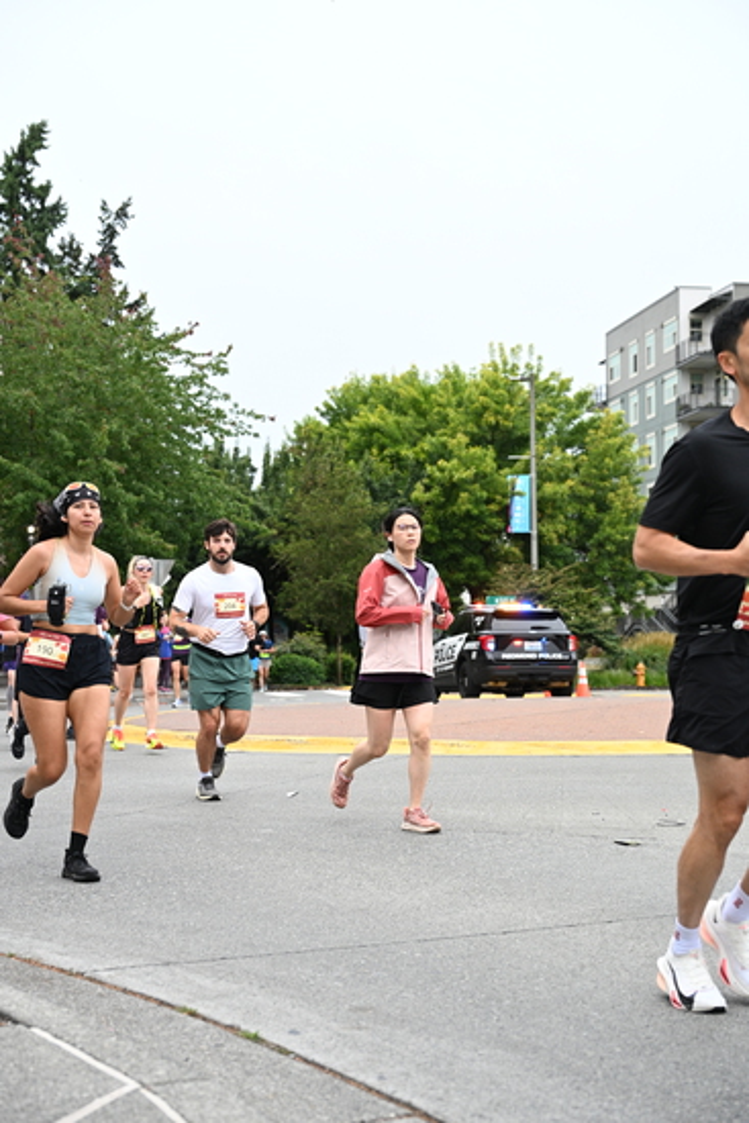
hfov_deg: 26.0
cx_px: 374
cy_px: 562
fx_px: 1622
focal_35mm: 52
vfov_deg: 38.2
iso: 1600
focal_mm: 52
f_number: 4
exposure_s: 1/800
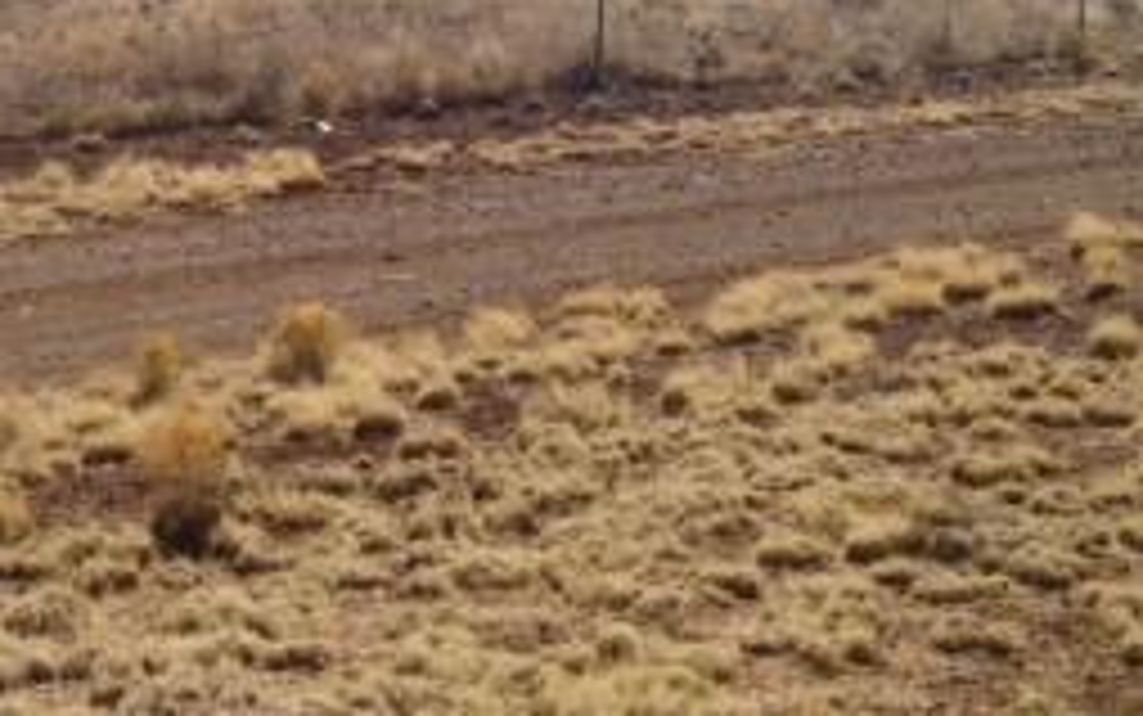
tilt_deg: +0.4
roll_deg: +0.4
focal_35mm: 88
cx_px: 468
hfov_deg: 23.5
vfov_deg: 14.4
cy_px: -149
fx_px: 2742
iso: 50
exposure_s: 1/2857
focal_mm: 4.12
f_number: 2.4
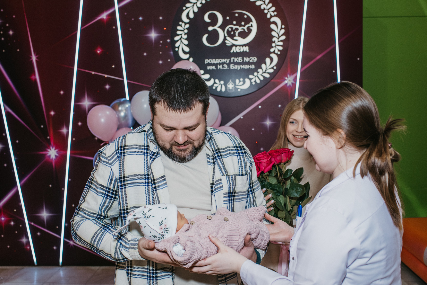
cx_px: 217
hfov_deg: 47.4
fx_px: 486
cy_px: 156
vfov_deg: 32.6
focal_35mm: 41
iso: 320
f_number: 4.5
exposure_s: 1/160
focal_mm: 35
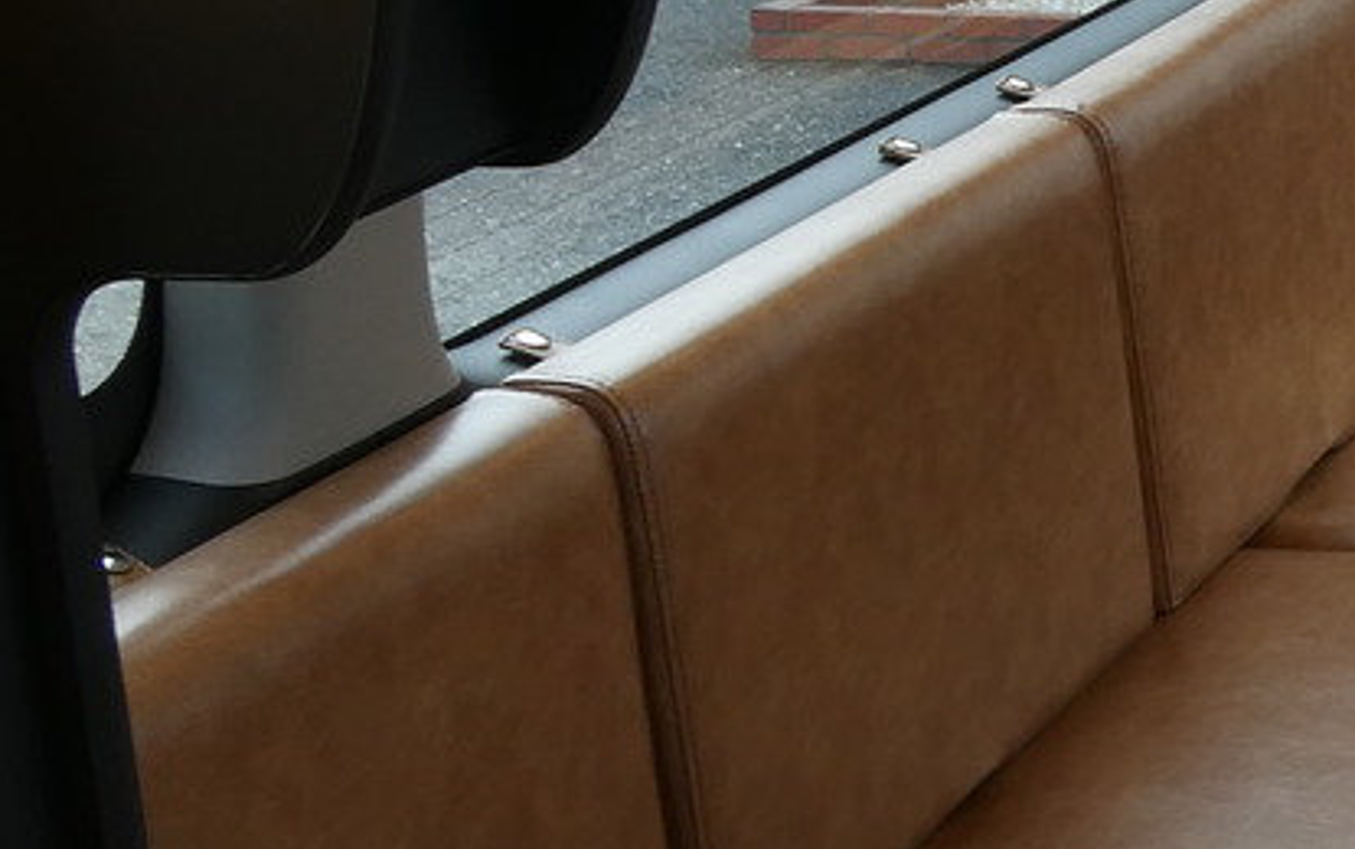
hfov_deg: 18.6
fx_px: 3621
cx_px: 2064
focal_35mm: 98
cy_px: 183
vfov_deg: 13.3
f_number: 3.3
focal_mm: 4.3
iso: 80
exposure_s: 1/60
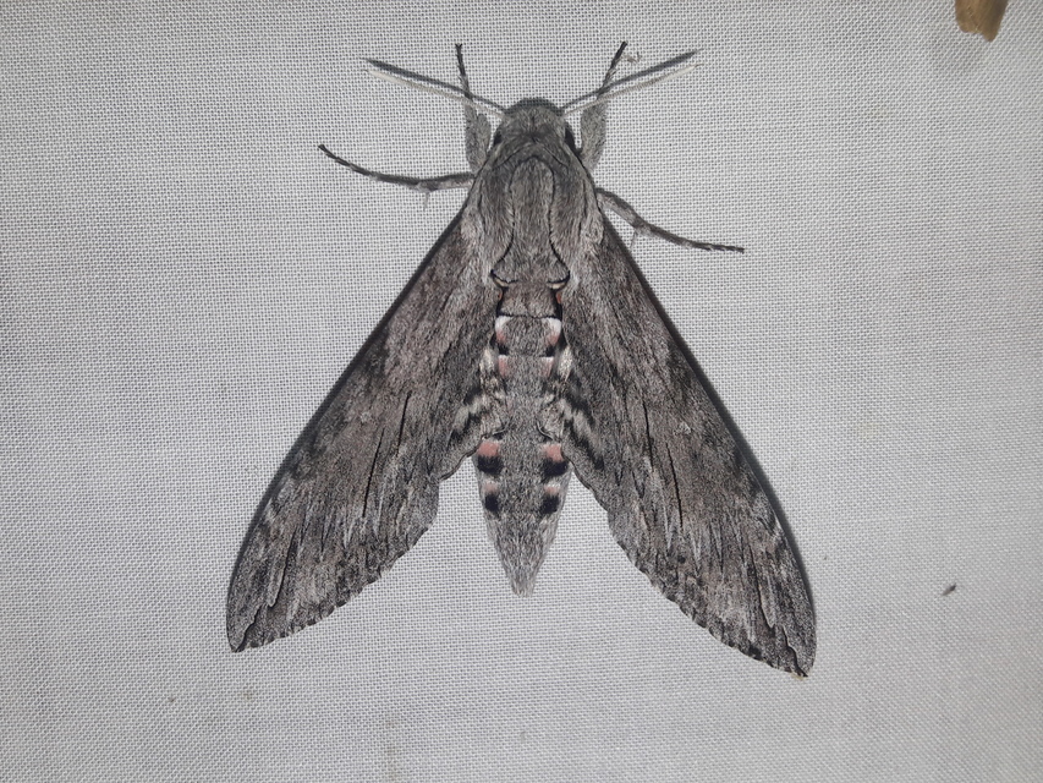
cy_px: 392
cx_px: 522
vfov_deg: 49.8
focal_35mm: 28
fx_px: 844
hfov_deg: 63.4
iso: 40
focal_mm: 3.7
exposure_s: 1/386
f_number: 1.9
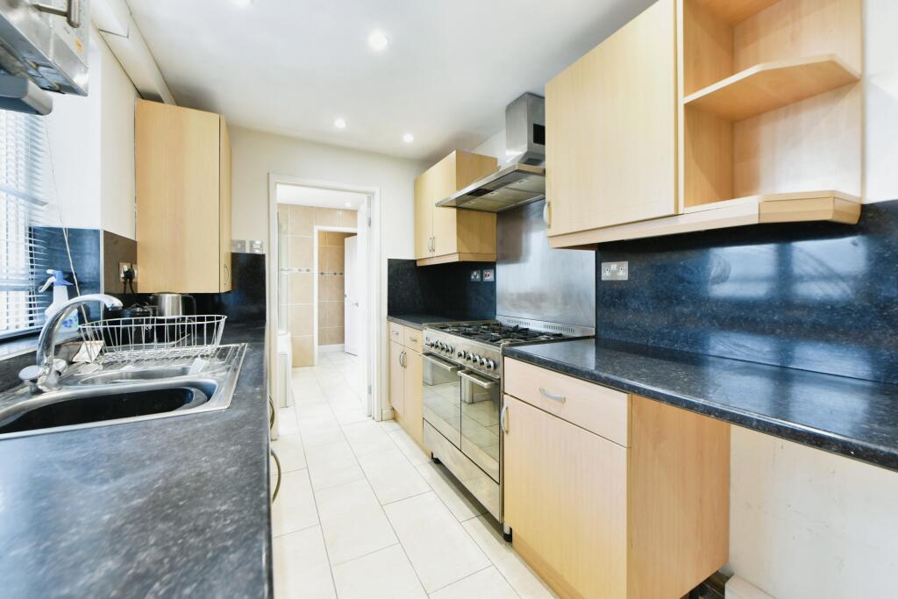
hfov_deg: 104.2
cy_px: 300
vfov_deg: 81.2
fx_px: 349
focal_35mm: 14
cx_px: 449
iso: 800
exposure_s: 1/20
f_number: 8
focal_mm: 14
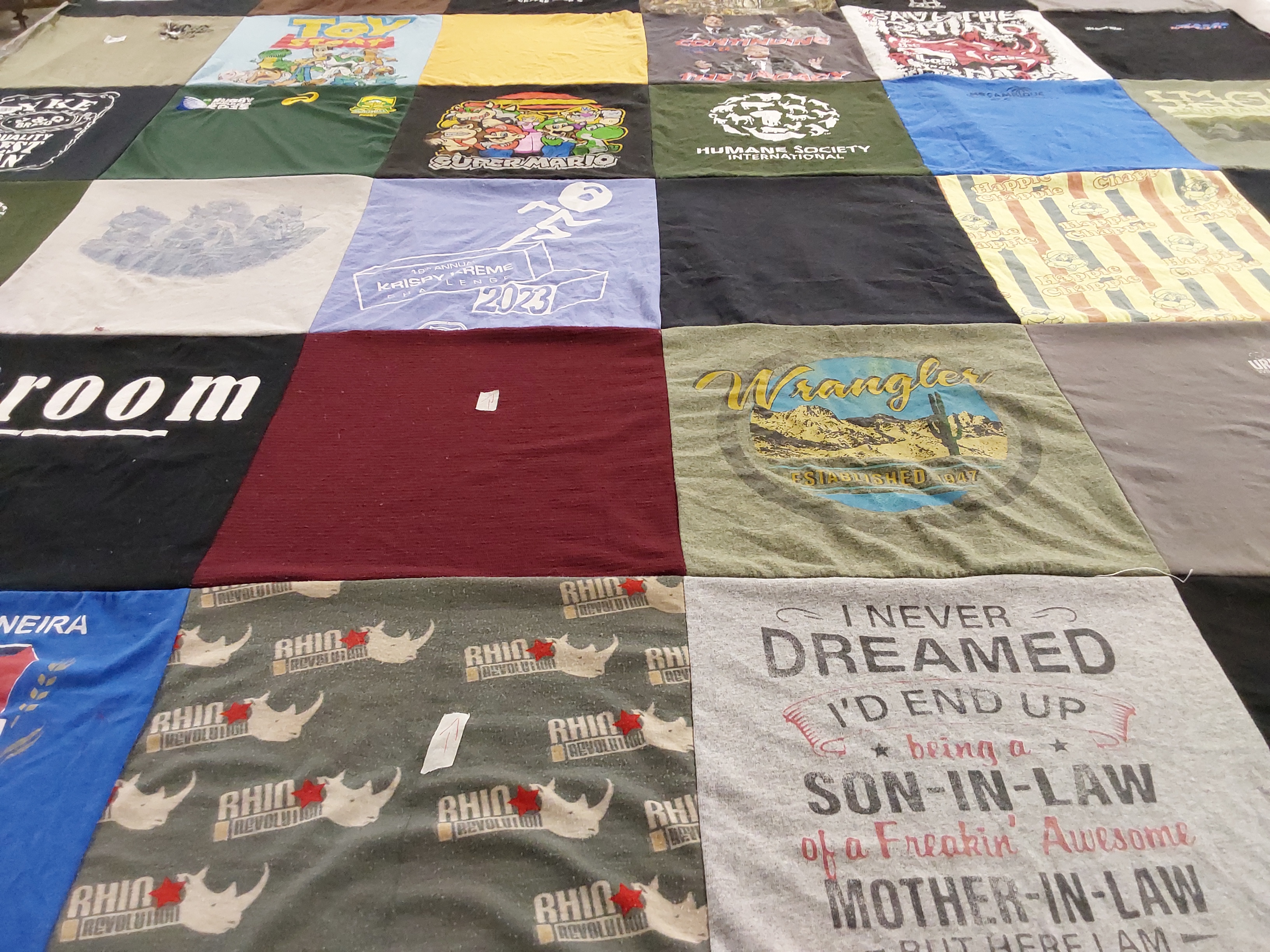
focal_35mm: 28
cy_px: 476
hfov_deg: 63.4
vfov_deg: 49.7
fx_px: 1027
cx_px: 635
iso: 200
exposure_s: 1/60
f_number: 1.9
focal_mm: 2.91
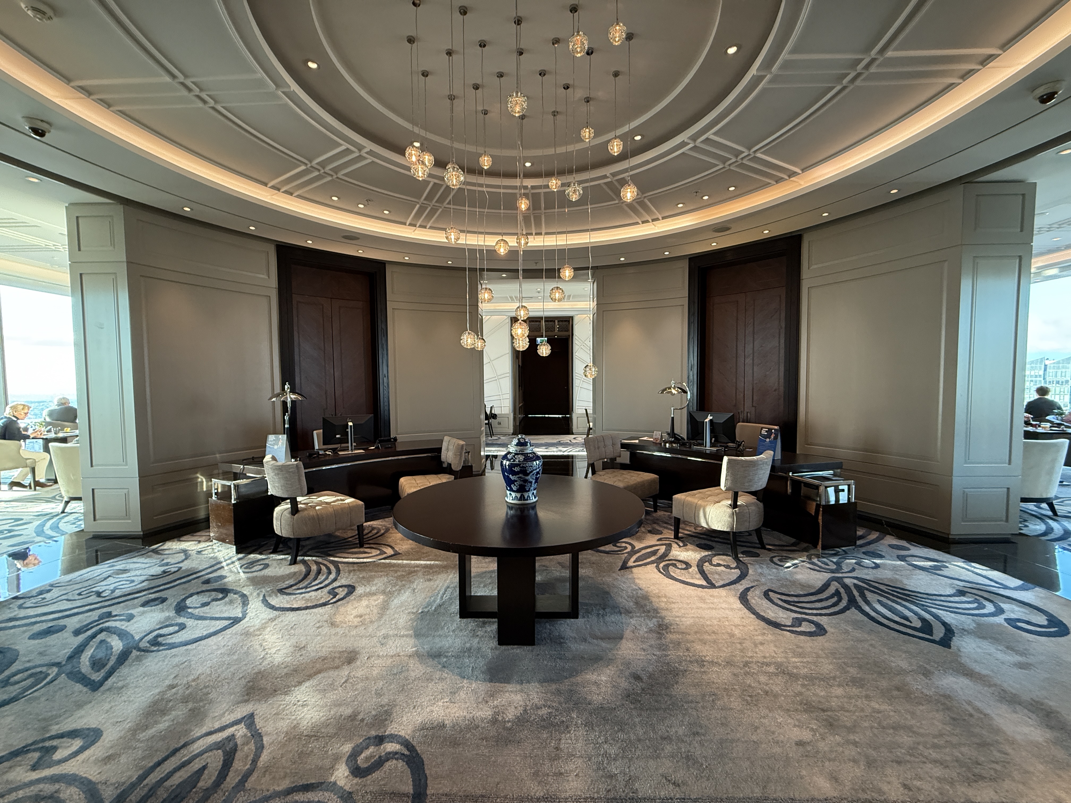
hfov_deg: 102.1
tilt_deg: -2.4
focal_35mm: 14
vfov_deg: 85.7
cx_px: 536
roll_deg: +0.1
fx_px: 433
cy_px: 402
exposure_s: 1/50
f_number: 2.2
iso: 250
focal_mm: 2.22
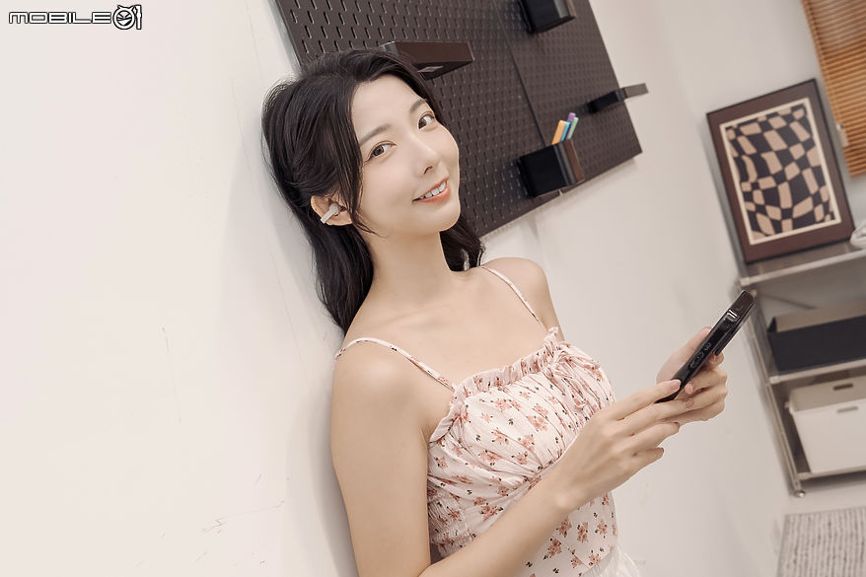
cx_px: 433
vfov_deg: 36.9
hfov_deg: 53.1
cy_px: 288
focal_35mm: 36
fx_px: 866
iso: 1000
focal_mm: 24
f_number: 4
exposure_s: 1/100
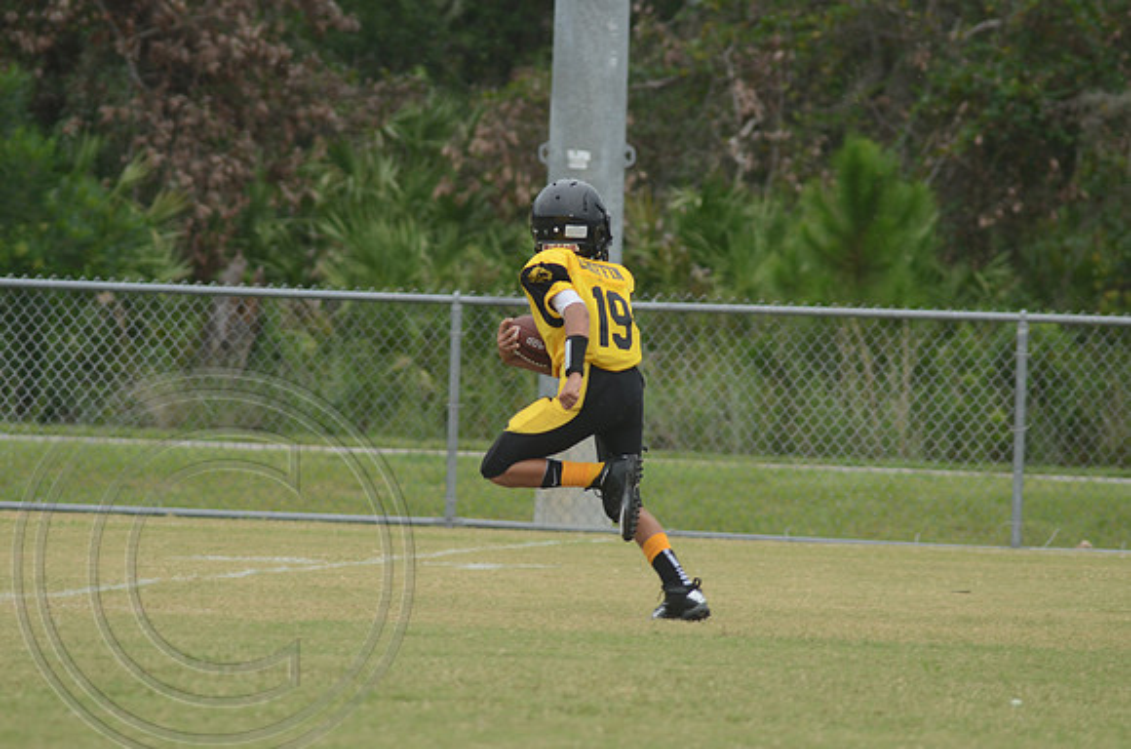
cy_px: 374
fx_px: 11285
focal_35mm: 360
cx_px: 566
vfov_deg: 3.8
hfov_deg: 5.7
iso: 400
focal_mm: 240
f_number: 6.3
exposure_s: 1/800
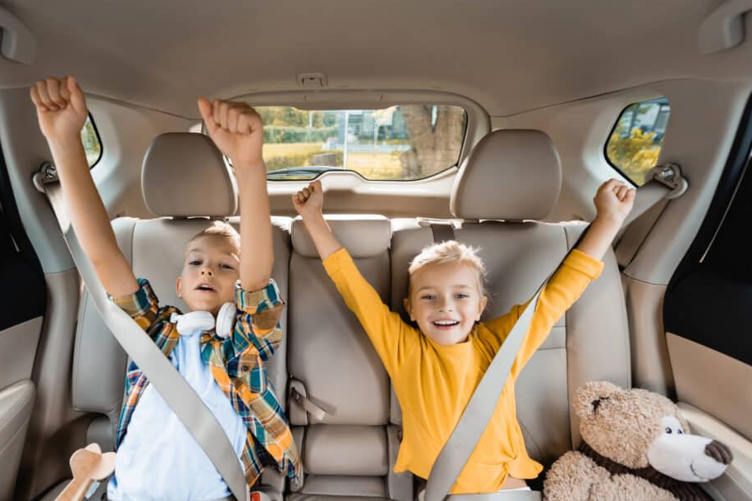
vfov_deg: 66.5
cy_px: 311
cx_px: 316
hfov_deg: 89.3
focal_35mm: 18
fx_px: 376
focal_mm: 14
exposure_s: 1/200
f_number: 2.8
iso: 320
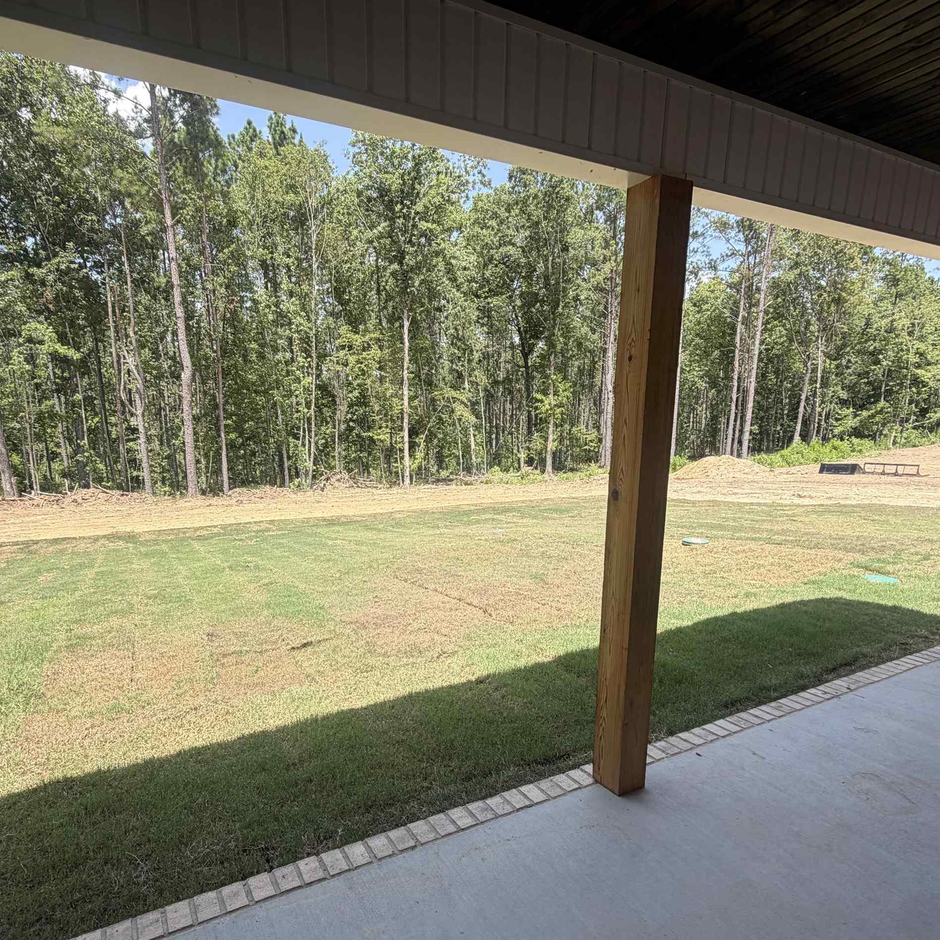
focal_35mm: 20
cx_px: 436
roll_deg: +0.7
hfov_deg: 74.7
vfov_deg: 74.1
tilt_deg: -12.8
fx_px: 614
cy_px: 556
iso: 40
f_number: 2.2
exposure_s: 1/502
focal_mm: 2.22
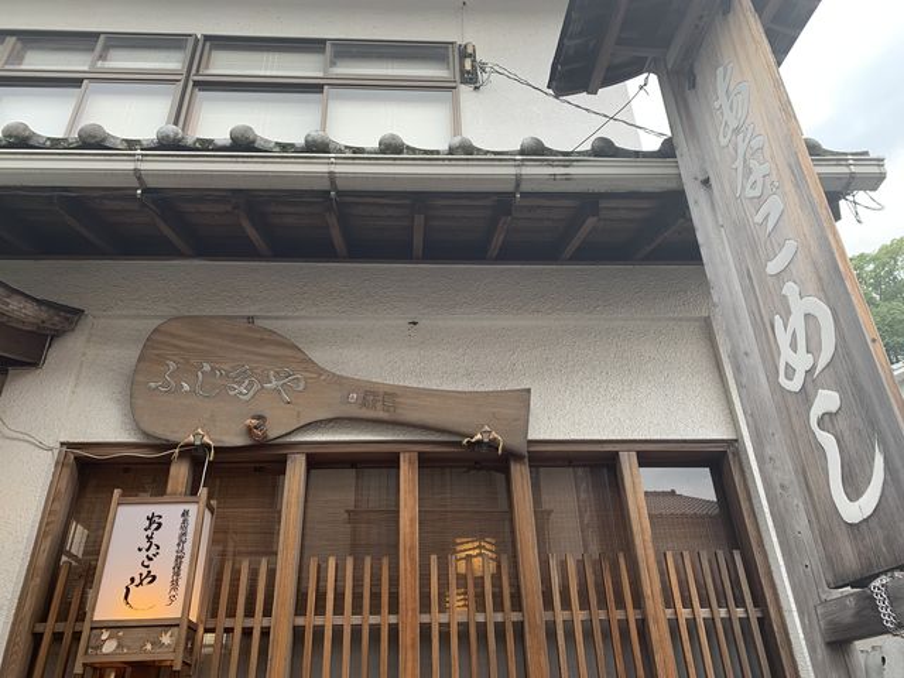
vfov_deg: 53.1
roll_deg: +1.4
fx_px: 679
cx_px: 452
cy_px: 339
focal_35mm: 26
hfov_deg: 67.3
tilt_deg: +31.4
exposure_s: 1/122
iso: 25
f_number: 1.8
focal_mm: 4.25
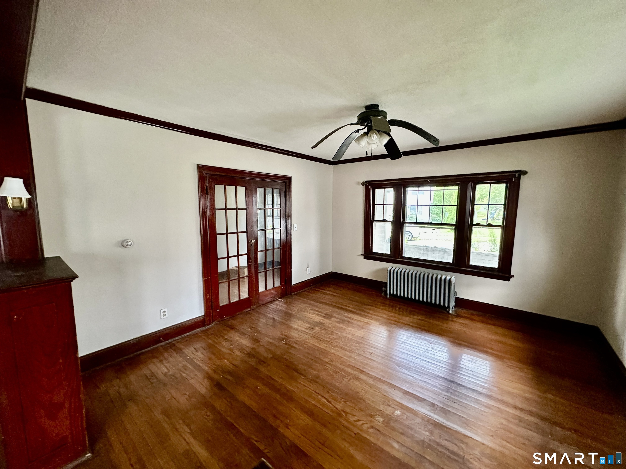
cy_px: 234
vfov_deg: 85.7
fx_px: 253
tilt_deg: -6.3
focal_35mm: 14
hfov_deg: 102.1
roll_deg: -0.5
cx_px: 313
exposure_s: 1/60
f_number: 2.2
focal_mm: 2.22
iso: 800
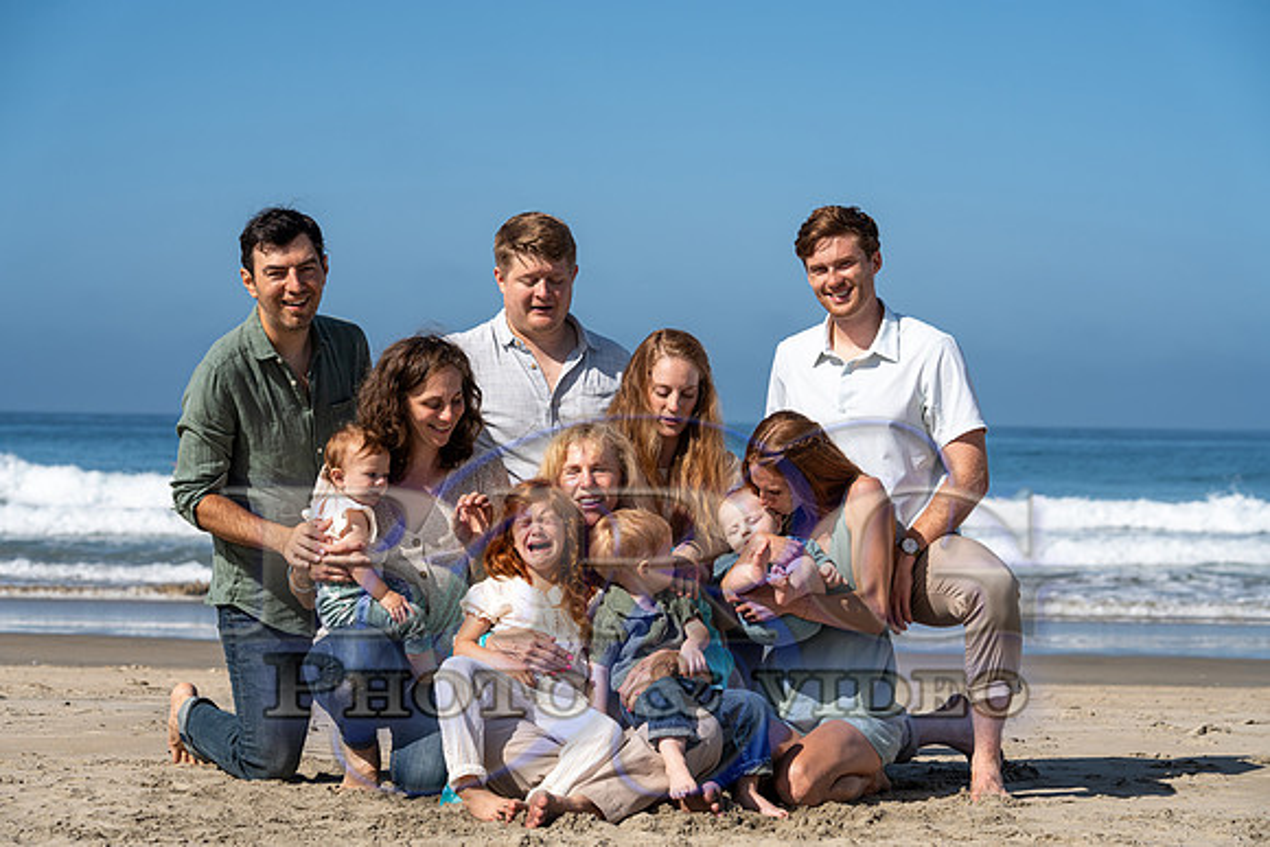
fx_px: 3564
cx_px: 635
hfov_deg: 20.2
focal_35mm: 101
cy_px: 424
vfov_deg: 13.6
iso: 160
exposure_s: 1/800
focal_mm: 101
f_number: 6.3
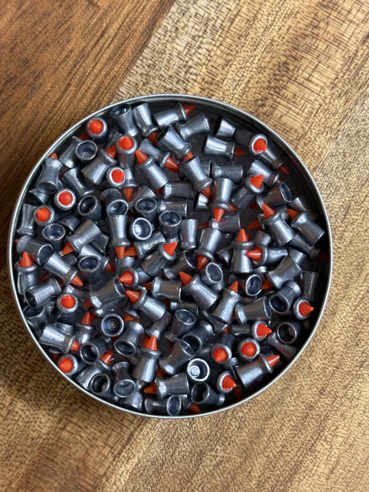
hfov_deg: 26.6
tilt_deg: -85.7
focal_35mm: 55
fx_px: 782
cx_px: 171
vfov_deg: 34.9
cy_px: 248
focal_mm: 6.76
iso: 250
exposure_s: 1/33
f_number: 1.78
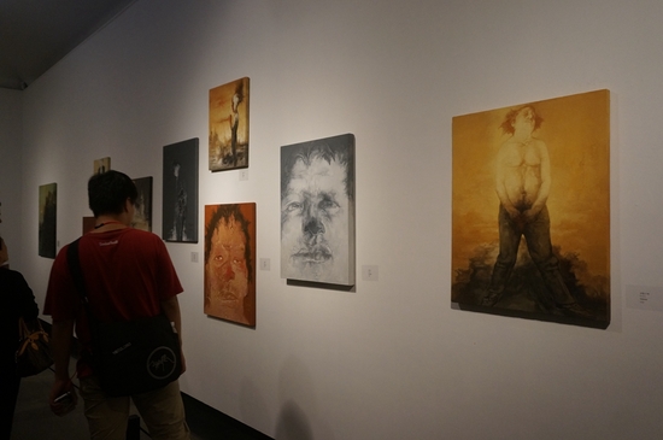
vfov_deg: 45.5
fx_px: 524
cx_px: 332
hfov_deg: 64.6
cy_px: 220
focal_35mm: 28
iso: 1000
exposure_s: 1/50
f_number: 4
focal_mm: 19
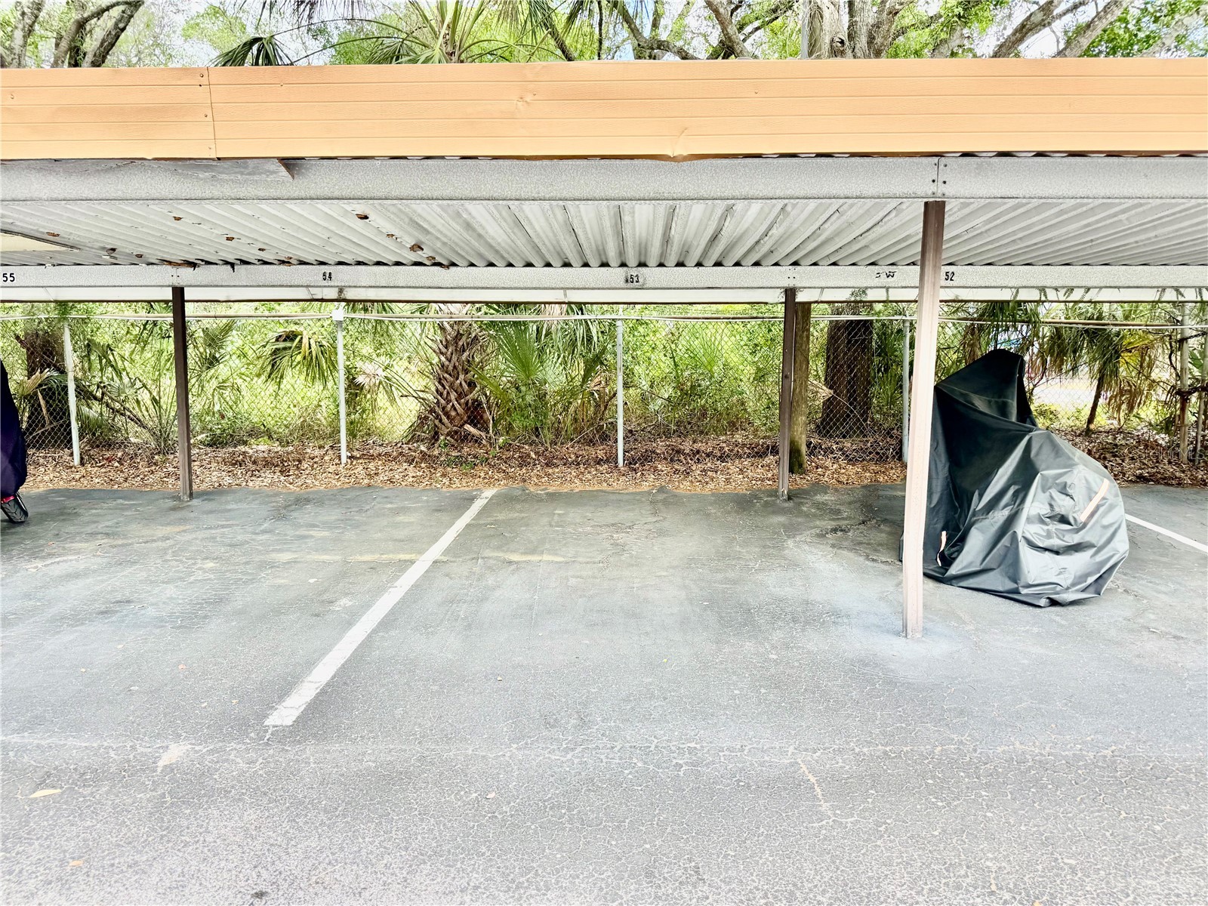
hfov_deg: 71.6
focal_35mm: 24
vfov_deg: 56.8
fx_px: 838
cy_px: 453
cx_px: 604
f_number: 1.78
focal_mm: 6.76
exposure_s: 1/317
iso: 80
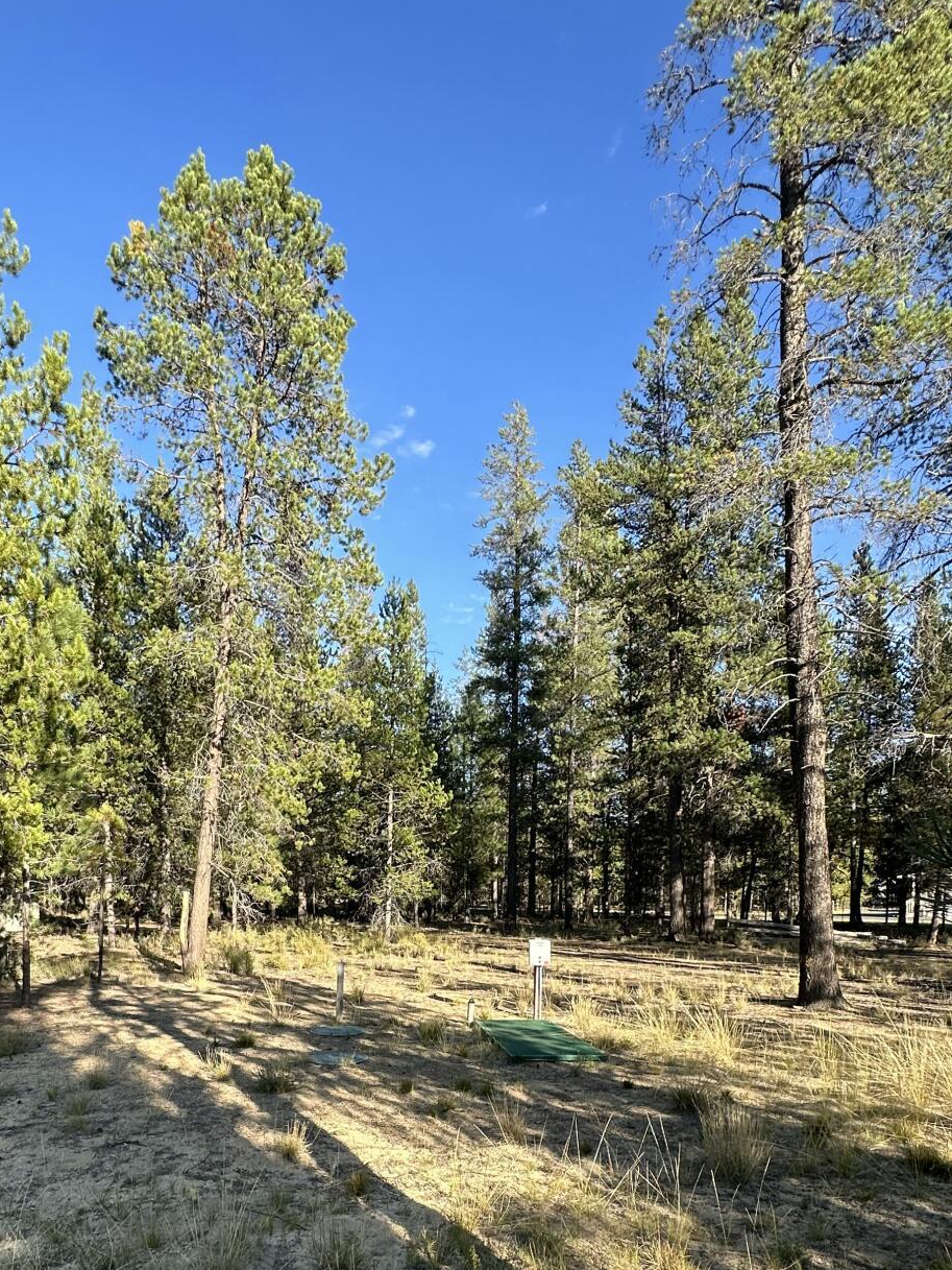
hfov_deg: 58.4
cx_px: 380
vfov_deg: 69.7
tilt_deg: -2.0
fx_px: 843
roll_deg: -0.5
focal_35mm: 23
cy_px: 931
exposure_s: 1/471
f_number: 2.2
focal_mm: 2.22
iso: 40
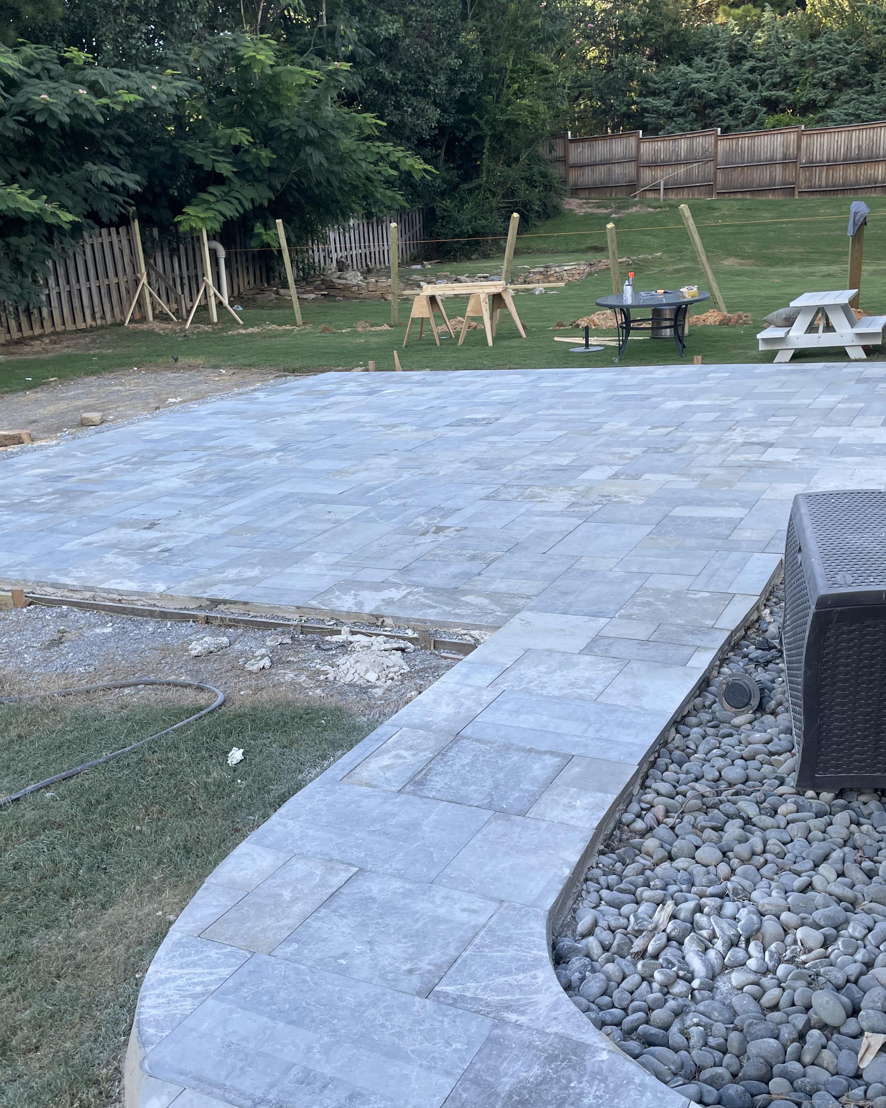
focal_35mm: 33
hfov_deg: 44.5
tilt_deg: -19.7
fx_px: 1082
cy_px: 638
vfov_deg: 54.0
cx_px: 433
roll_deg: +3.7
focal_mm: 4.2
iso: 32
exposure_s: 1/467
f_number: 1.6
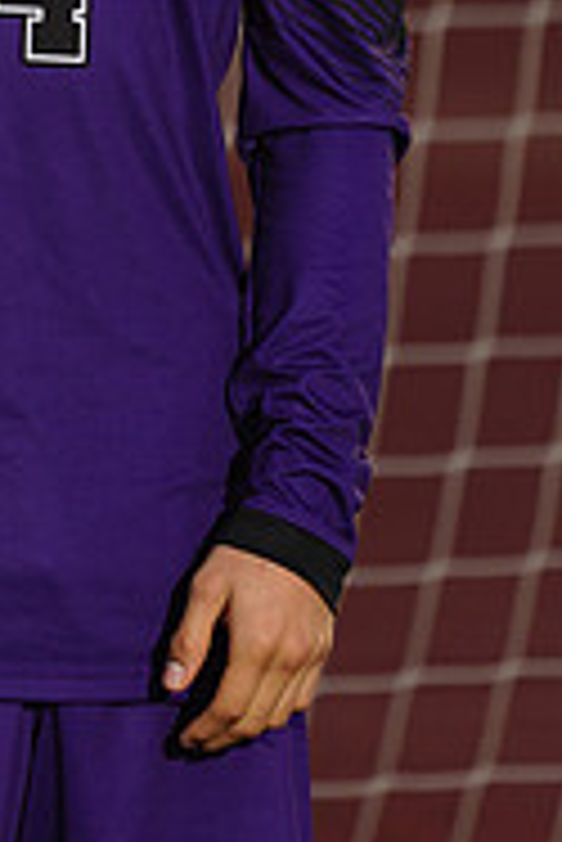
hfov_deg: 1.1
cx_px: -151
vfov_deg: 1.7
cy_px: -153
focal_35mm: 1238
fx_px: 28934
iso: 100
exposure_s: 1/200
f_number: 7.1
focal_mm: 400
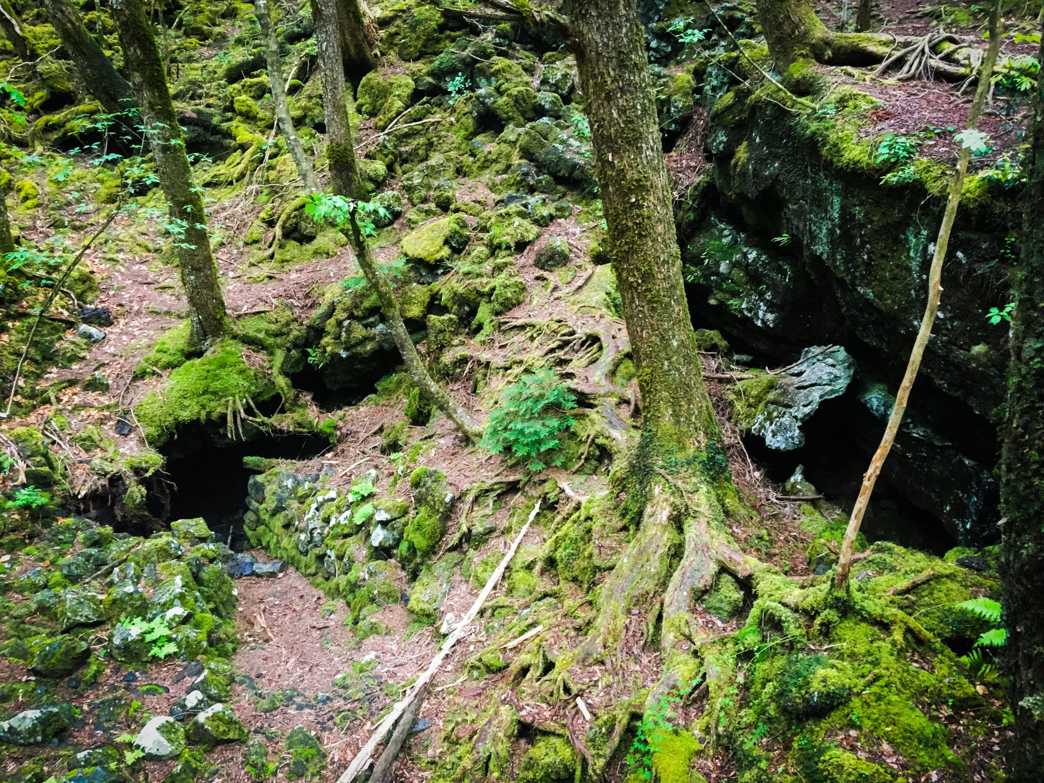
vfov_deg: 48.2
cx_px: 522
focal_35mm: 29
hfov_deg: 61.7
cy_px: 392
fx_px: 875
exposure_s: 1/30
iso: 160
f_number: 2.2
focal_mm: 4.15
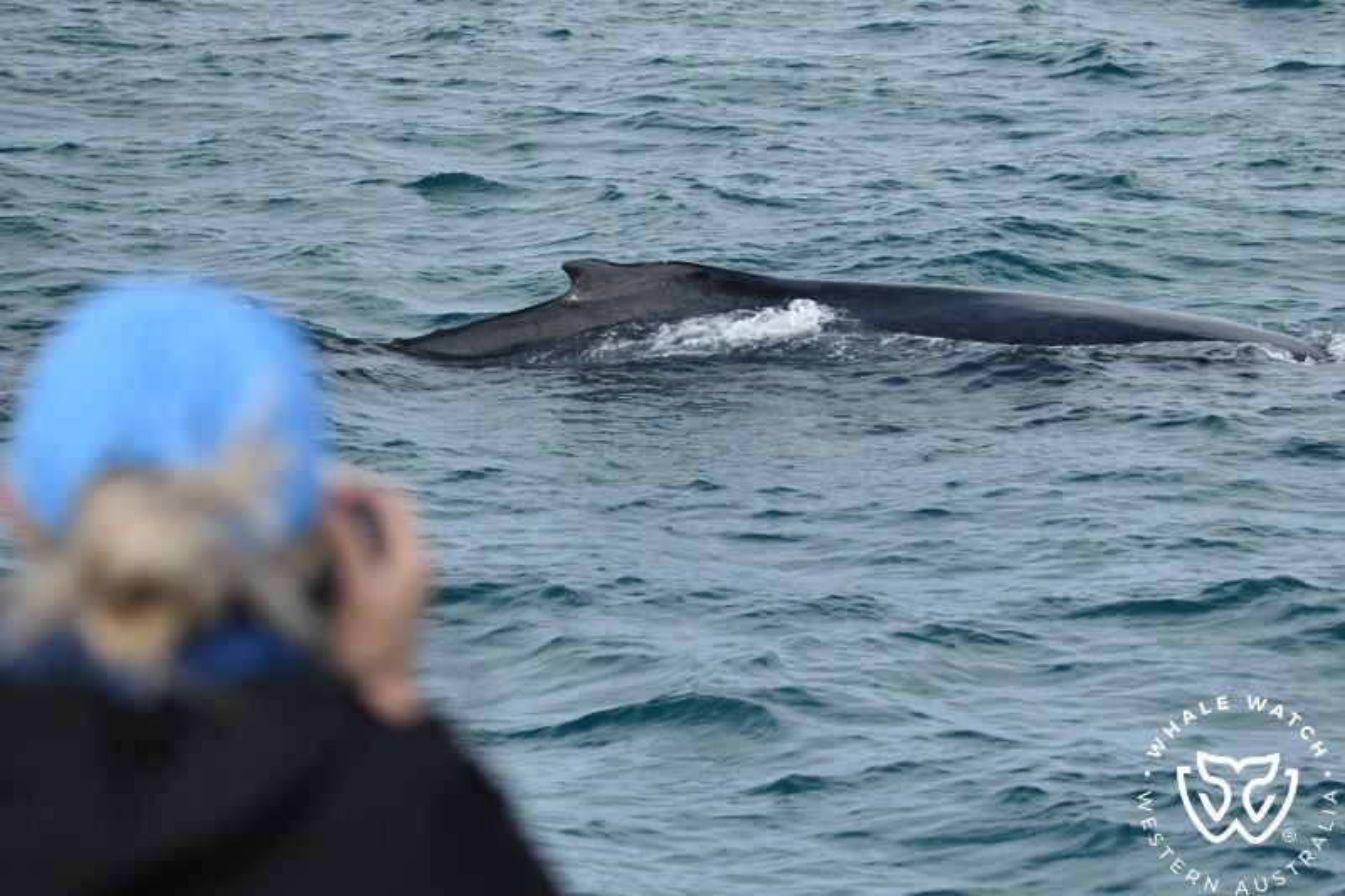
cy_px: 448
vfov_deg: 10.5
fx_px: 4856
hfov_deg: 15.8
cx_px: 672
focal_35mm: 130
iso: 1250
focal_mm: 130
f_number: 5
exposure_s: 1/8000
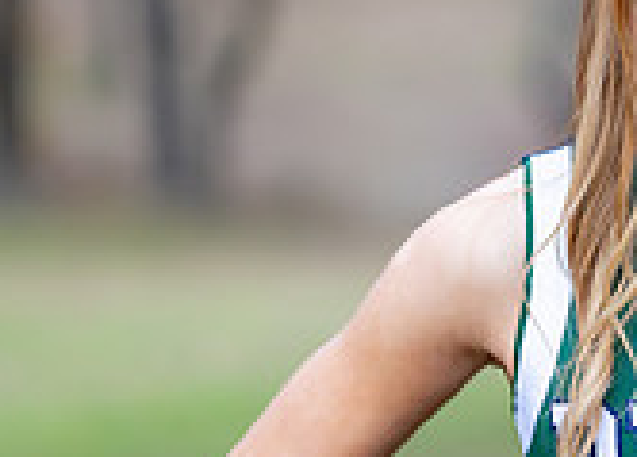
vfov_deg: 6.6
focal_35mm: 219
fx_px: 3967
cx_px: 831
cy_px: 246
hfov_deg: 9.0
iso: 800
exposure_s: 1/400
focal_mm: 50
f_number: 1.2
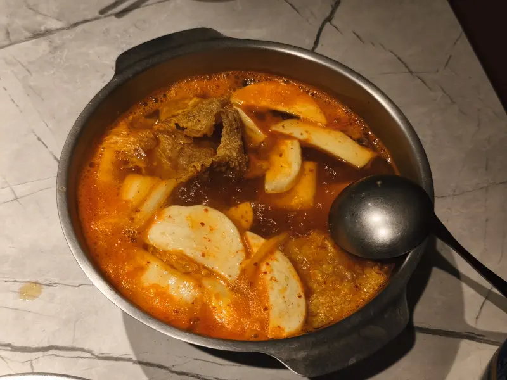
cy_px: 190
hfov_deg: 41.2
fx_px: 674
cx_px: 254
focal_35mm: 46
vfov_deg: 31.5
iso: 250
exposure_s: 1/120
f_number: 1.65
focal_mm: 6.18
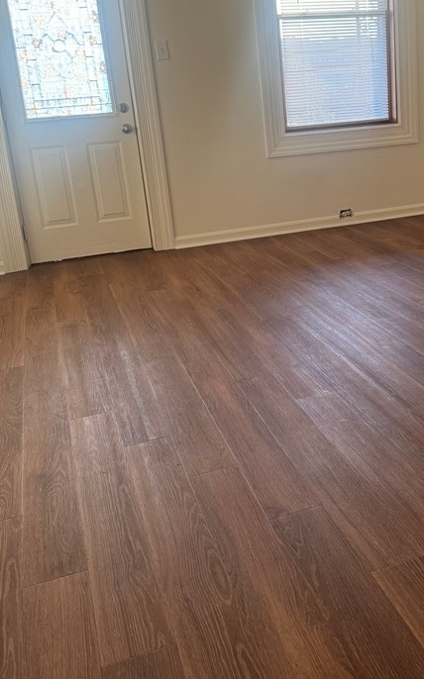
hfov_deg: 32.9
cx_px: 316
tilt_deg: -15.2
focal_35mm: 38
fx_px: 703
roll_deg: +3.9
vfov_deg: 51.2
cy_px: 265
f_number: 1.78
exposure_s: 1/60
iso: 160
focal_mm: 6.76
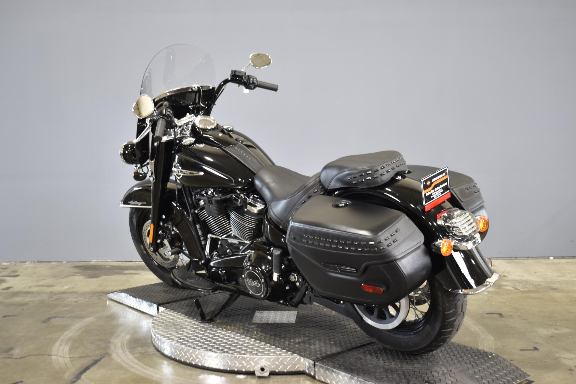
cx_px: 288
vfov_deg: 31.9
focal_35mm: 42
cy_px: 192
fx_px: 672
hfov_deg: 46.4
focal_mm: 28
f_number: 4.2
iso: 400
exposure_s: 1/10
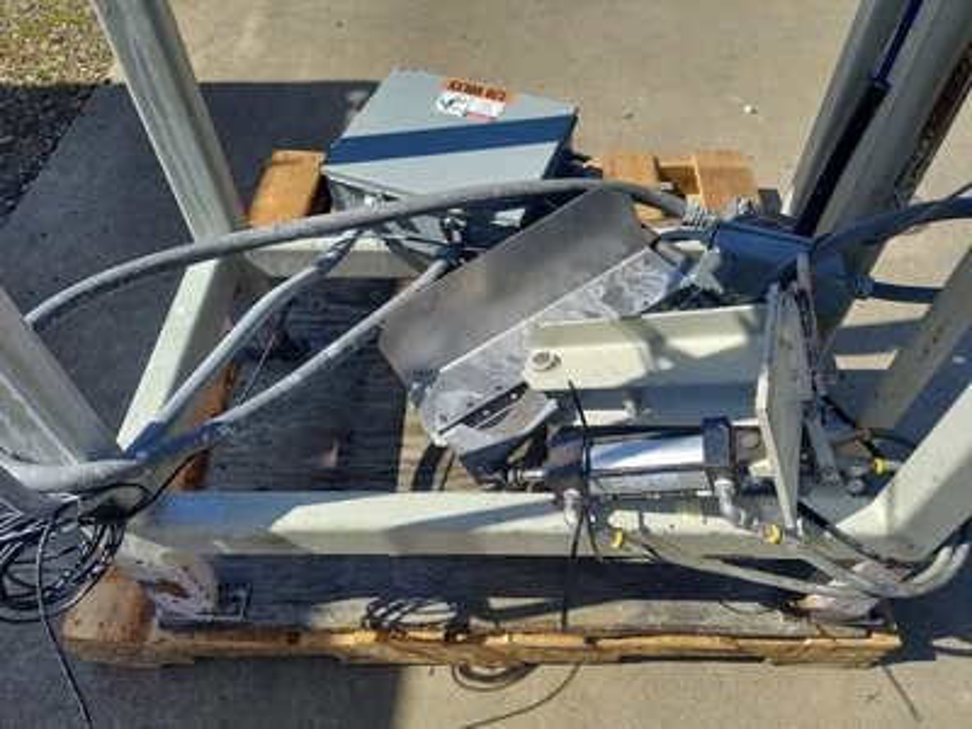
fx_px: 674
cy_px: 364
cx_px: 486
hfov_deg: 71.6
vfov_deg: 56.8
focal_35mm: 24
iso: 50
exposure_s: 1/2055
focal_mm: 5.23
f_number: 1.8
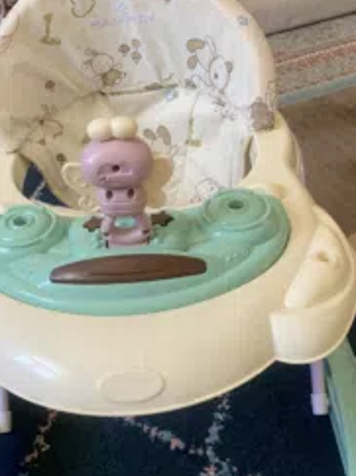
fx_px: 591
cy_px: 309
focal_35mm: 43
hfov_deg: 33.5
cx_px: 151
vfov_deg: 43.4
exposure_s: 1/60
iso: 250
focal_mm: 4.25
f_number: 1.8
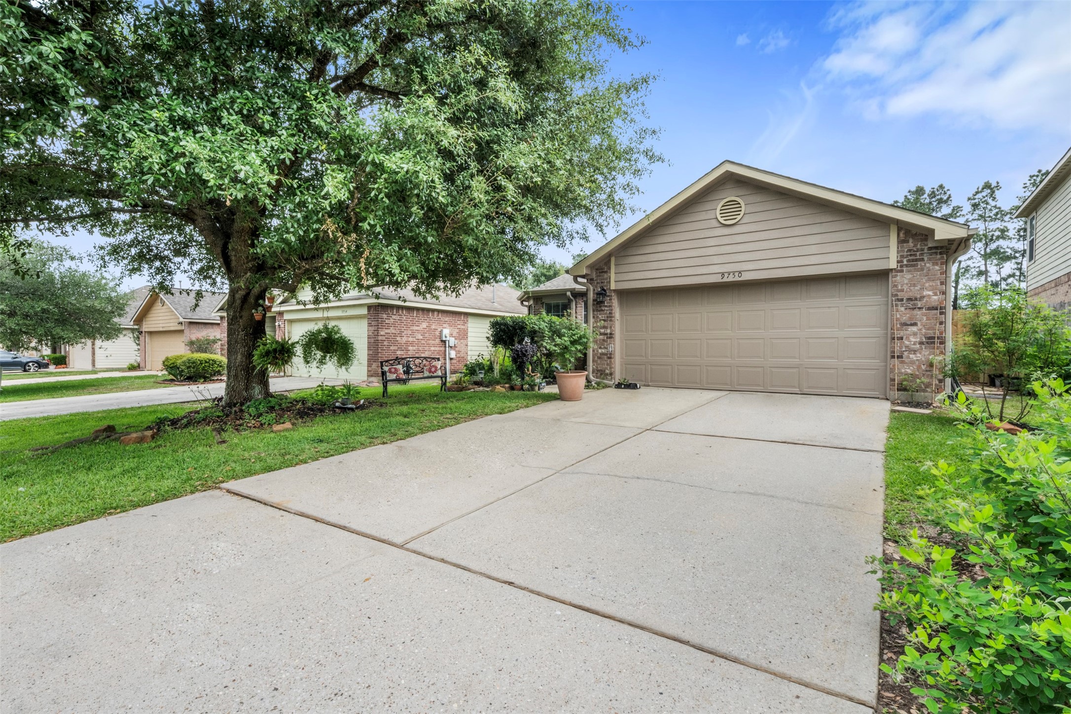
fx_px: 506
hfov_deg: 93.3
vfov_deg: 70.4
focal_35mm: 17
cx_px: 536
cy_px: 357
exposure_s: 1/20
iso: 800
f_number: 9
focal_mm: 17
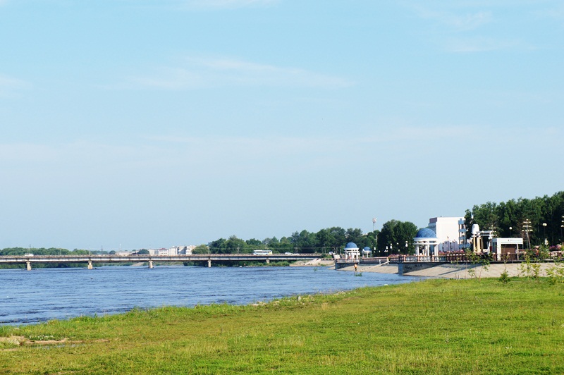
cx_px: 282
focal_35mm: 82
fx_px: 1291
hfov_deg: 24.6
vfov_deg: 16.5
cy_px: 188
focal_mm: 55
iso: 200
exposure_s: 1/320
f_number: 9
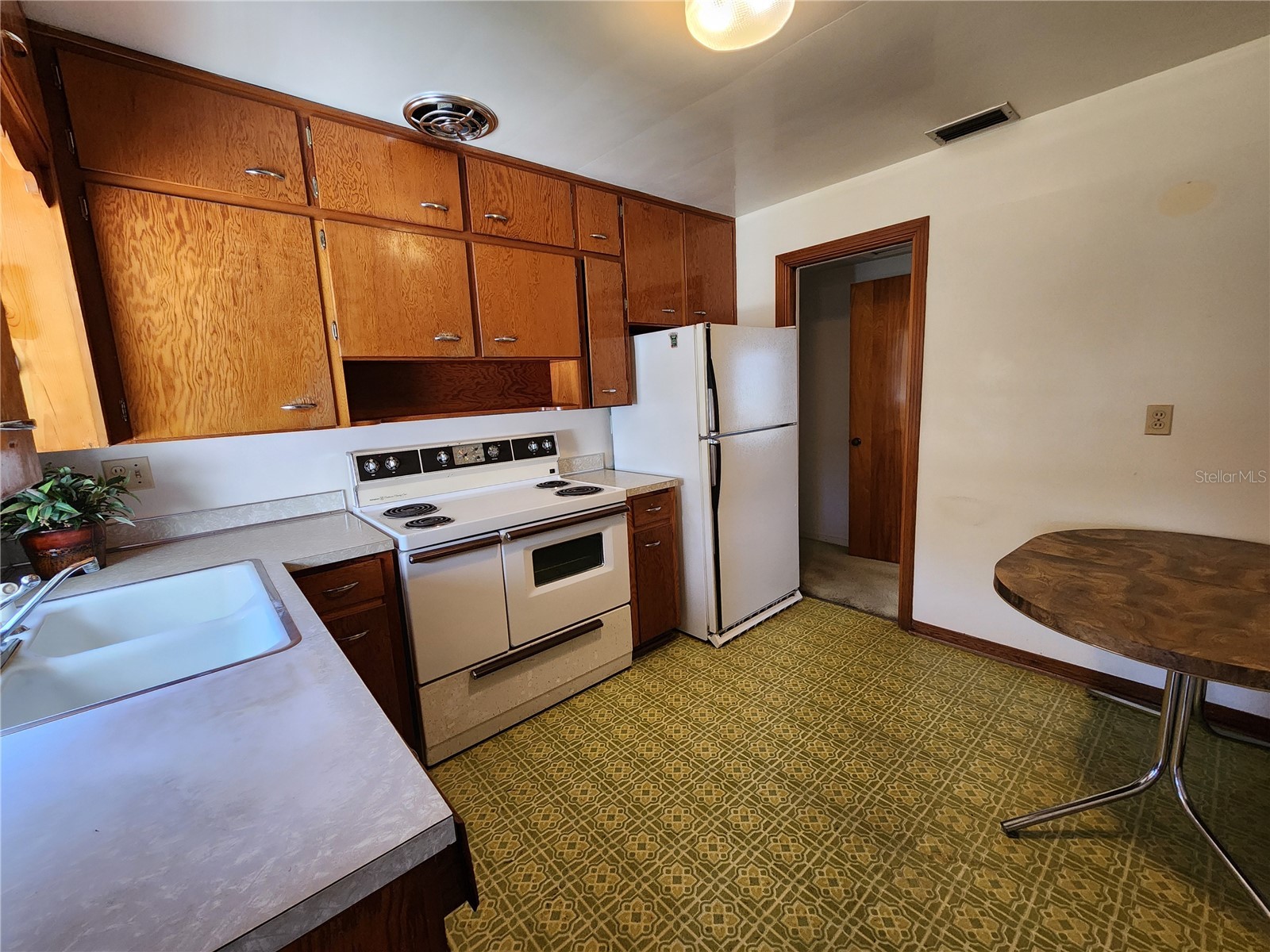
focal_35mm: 13
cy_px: 476
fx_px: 477
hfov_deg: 106.2
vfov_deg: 89.9
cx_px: 635
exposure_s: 1/60
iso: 250
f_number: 2.2
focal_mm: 2.2
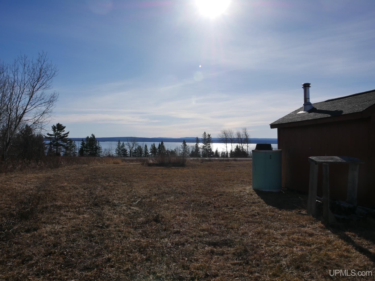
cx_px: 188
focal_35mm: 28
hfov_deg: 63.4
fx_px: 303
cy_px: 140
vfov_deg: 49.7
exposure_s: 1/800
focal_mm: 14
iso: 200
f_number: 11
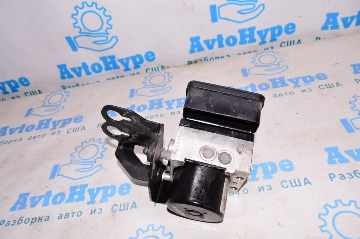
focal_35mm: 27
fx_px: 270
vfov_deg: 47.9
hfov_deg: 67.4
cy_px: 120
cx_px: 180
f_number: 8
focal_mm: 18
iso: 1600
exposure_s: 1/160
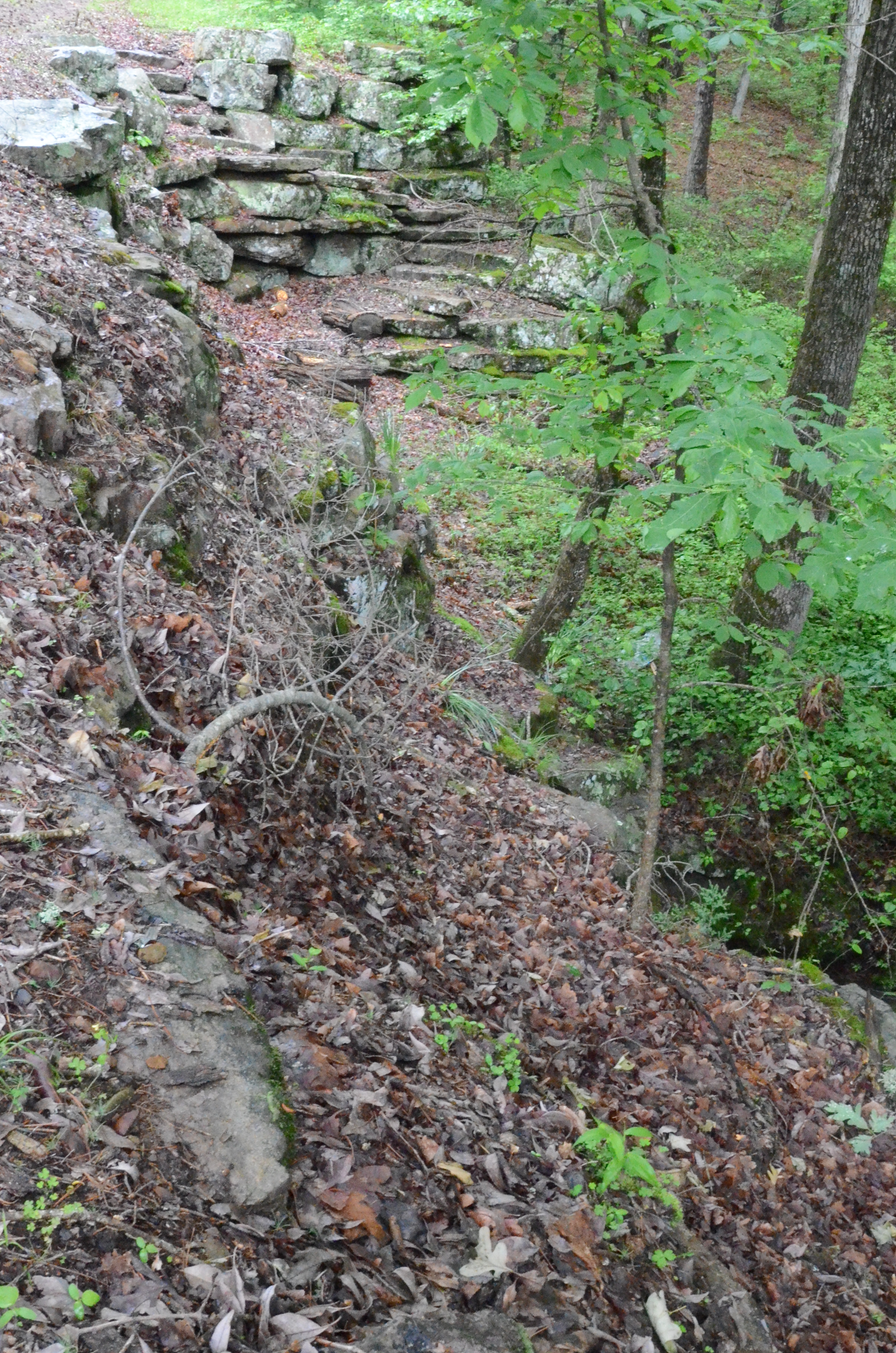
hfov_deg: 35.6
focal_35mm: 37
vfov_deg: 51.9
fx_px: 1387
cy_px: 601
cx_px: 553
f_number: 14
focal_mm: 18
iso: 6400
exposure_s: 1/80
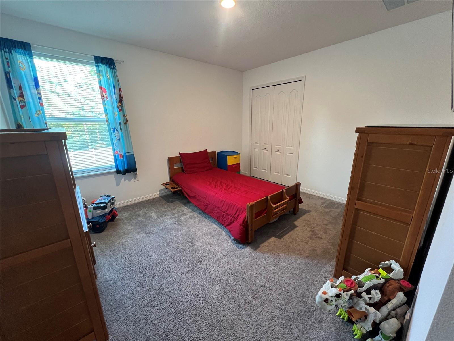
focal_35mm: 13
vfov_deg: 89.9
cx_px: 227
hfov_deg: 106.2
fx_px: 170
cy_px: 170
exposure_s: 1/60
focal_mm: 1.57
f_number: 1.8
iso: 320
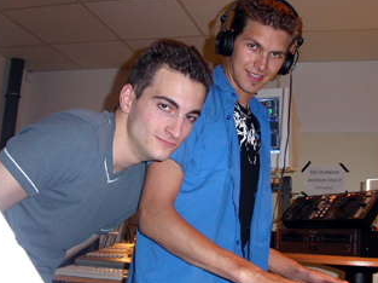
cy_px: 150
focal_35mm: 49
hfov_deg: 38.8
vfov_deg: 29.6
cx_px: 226
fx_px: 534
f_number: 2.8
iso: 200
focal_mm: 7.8
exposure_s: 1/30
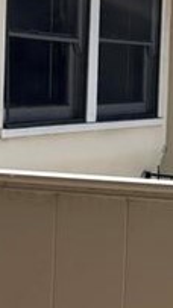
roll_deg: -3.6
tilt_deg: -0.1
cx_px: 264
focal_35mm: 143
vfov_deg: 15.0
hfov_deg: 8.3
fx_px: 1168
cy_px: 68
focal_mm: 5.96
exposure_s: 1/2639
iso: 50
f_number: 1.6
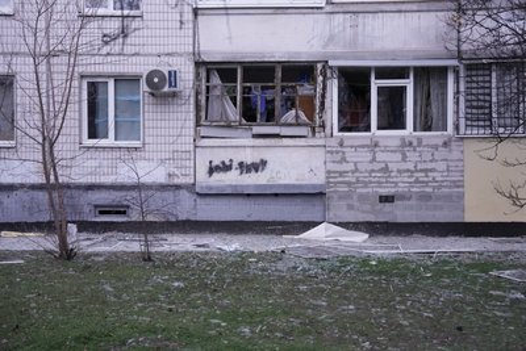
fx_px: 672
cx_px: 263
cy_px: 176
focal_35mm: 46
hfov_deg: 42.7
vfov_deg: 29.3
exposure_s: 1/200
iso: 2500
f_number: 2.8
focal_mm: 46
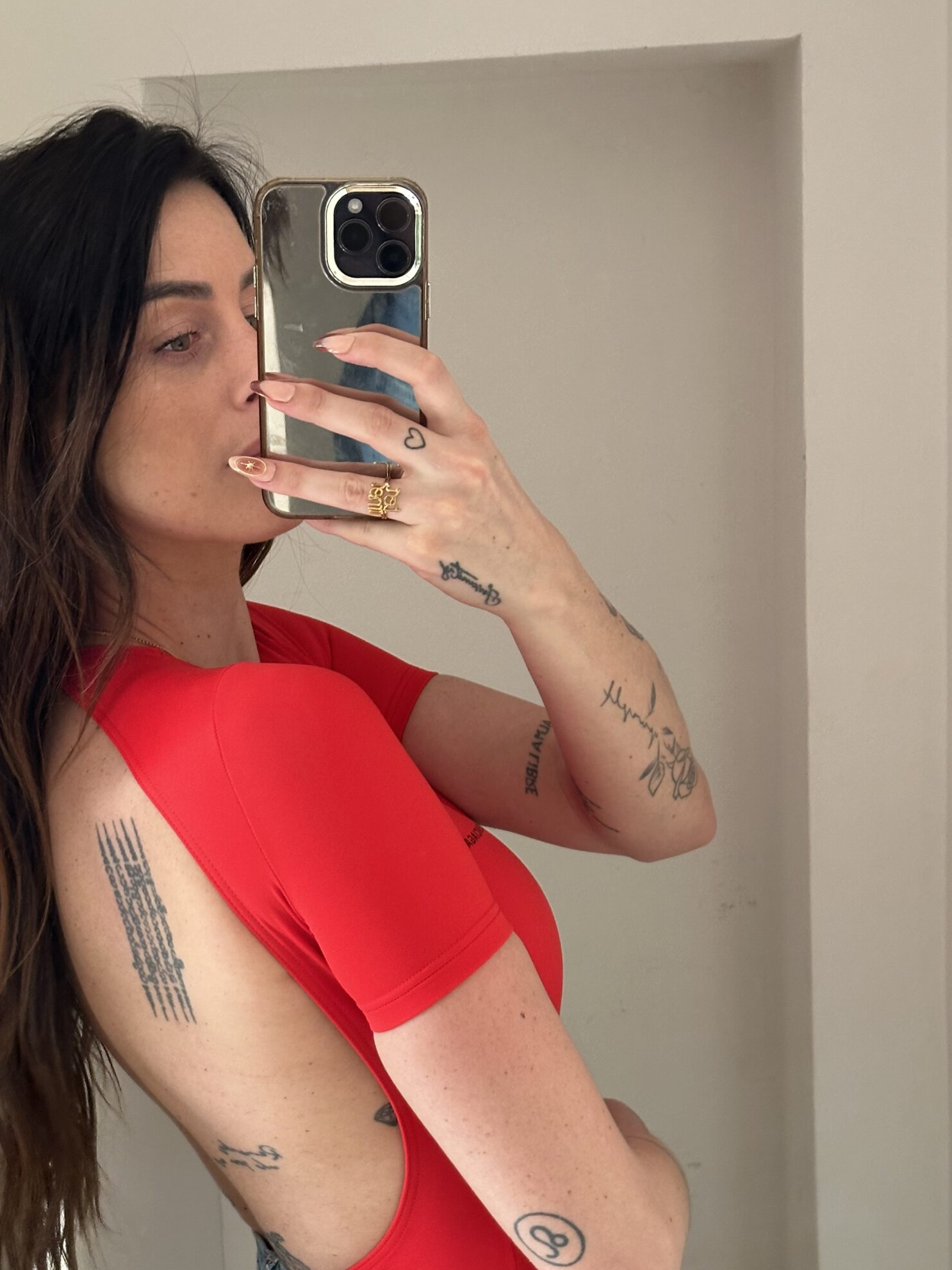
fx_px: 2274
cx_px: 344
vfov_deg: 31.1
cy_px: 761
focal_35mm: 62
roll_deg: +2.6
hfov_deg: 23.6
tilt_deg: -13.7
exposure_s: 1/60
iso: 250
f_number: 1.78
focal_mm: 6.86
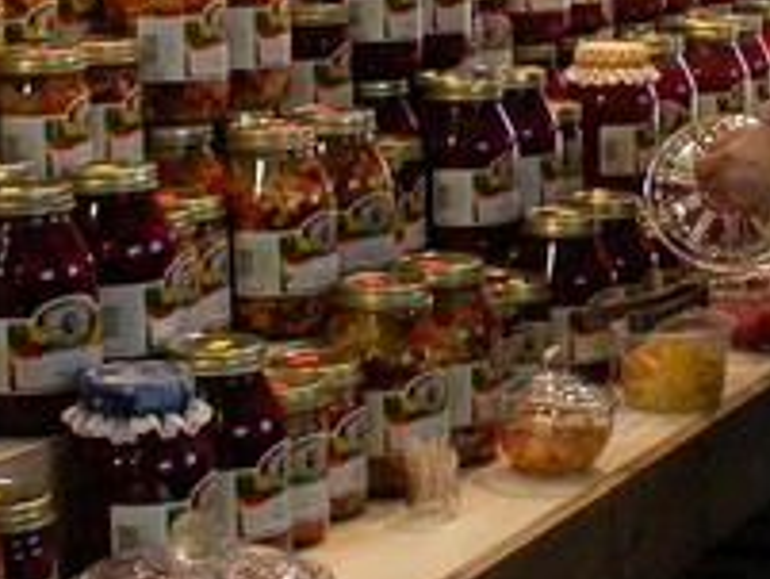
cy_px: 102
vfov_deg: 13.5
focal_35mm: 109
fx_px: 2426
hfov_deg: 18.0
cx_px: 534
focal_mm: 7.85
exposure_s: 1/115
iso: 400
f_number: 4.2
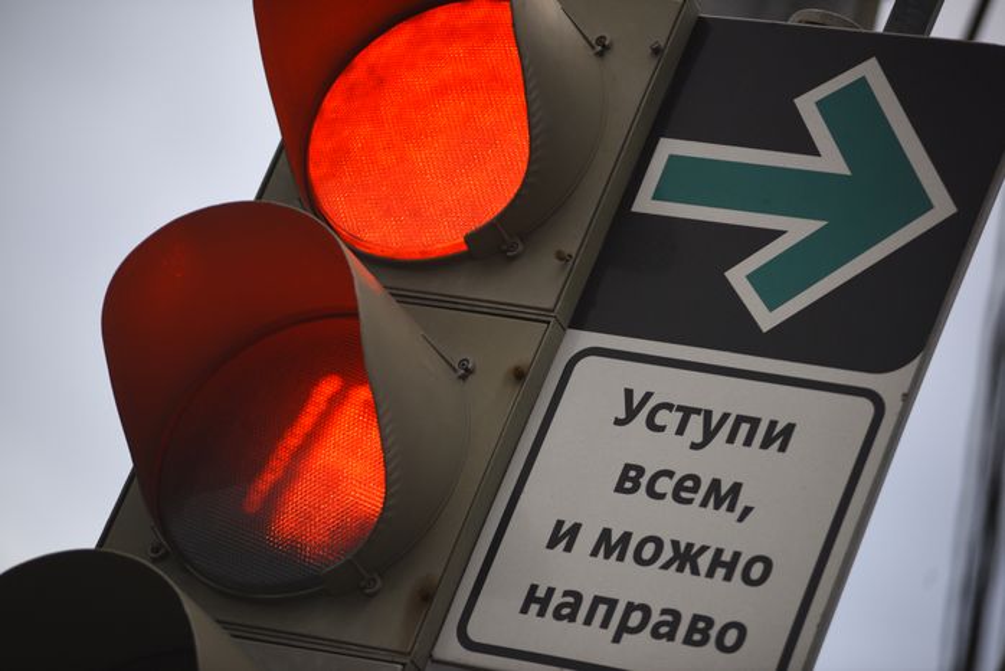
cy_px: 336
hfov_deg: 12.1
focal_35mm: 170
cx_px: 502
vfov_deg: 8.1
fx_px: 4748
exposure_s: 1/800
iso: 800
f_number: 2.8
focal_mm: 170
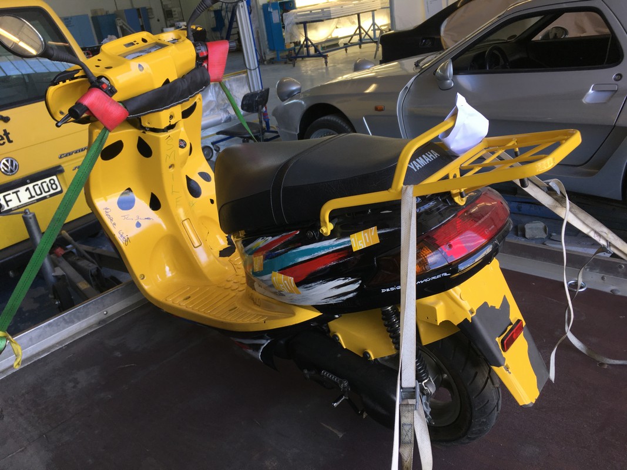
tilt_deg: -24.7
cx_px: 314
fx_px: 525
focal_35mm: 29
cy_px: 235
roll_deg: +7.7
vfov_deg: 48.2
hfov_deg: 61.7
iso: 25
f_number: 2.2
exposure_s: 1/87
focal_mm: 4.15
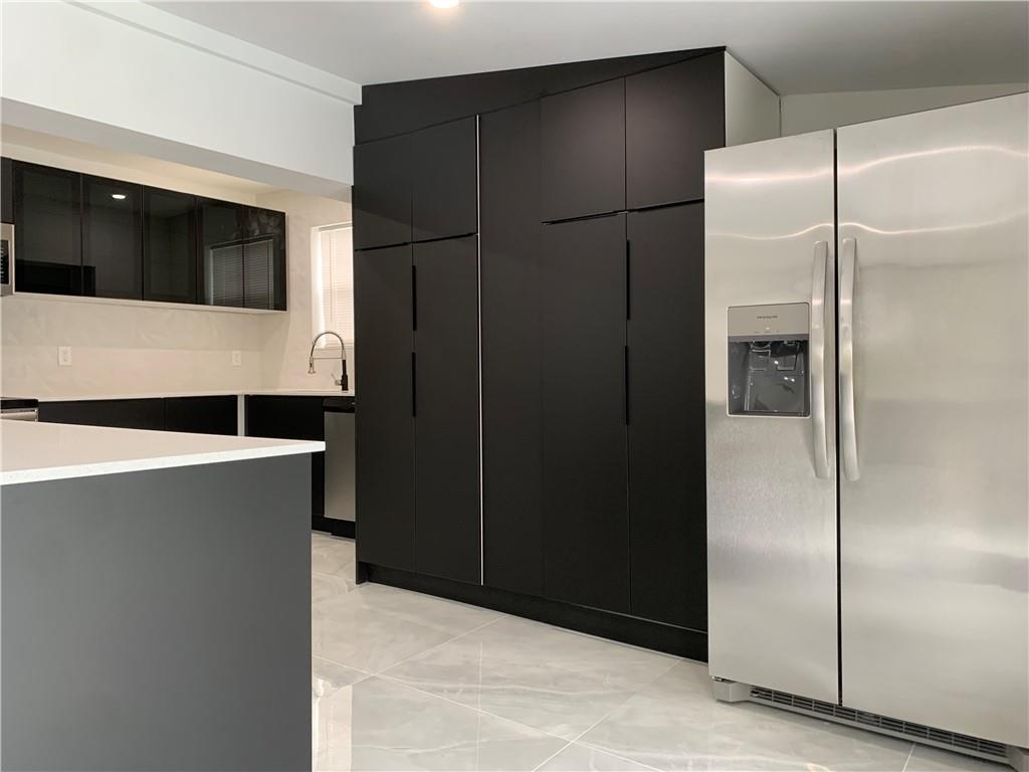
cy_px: 386
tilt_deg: -0.9
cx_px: 514
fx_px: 773
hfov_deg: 67.3
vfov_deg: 53.1
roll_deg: +1.1
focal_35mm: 26
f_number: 1.8
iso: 100
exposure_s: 1/60
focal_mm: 4.25
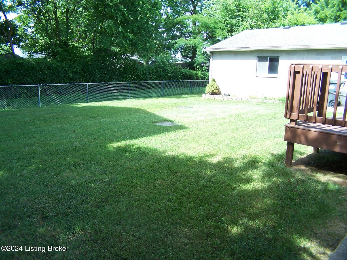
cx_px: 174
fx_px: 381
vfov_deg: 37.7
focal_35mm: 38
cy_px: 130
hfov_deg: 49.0
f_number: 2.8
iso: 80
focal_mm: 6.3
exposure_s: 1/180
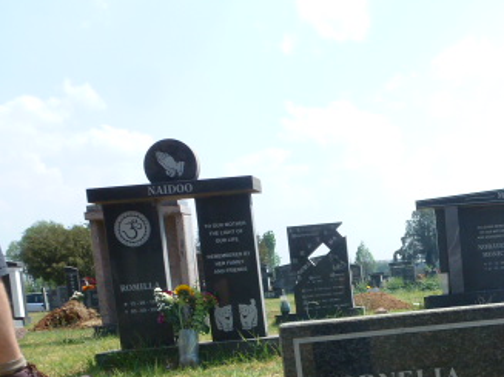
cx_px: 481
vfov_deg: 29.4
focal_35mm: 47
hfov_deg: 37.0
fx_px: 684
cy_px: 348
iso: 100
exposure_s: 1/500
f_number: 4
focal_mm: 4.3
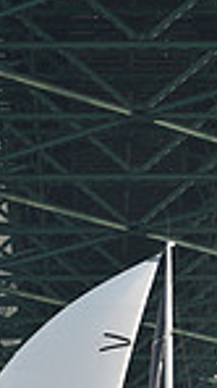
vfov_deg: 6.5
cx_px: 137
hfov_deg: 3.7
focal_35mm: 328
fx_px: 3363
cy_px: 619
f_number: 7.1
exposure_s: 1/1250
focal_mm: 80
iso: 250
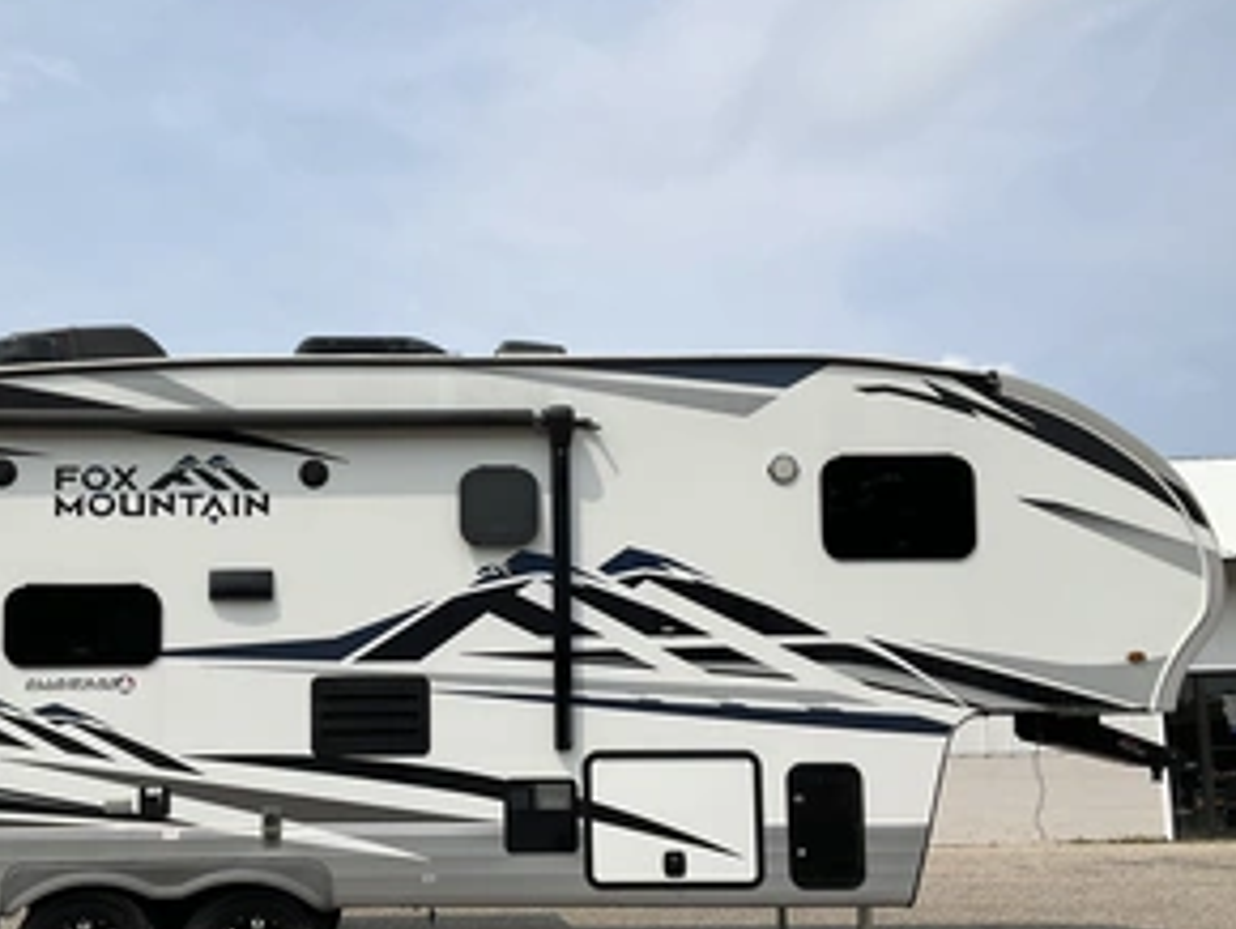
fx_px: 1429
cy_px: 609
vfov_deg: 35.7
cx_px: 422
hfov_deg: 46.1
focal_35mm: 40
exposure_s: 1/3125
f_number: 1.8
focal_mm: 3
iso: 25
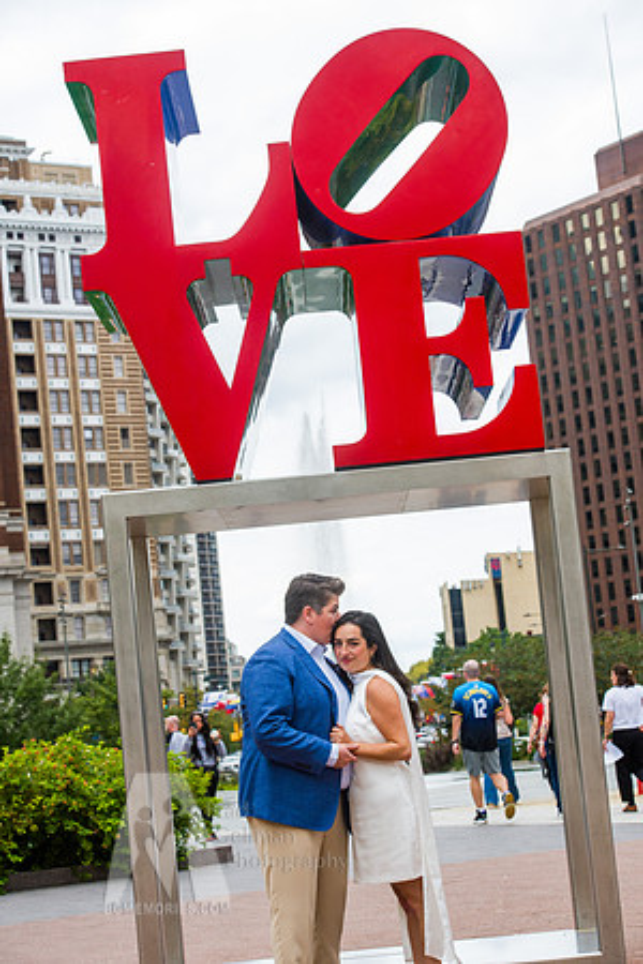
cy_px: 482
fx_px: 2009
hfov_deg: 18.2
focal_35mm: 75
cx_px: 322
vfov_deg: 27.0
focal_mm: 75
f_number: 6.3
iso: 800
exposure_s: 1/500
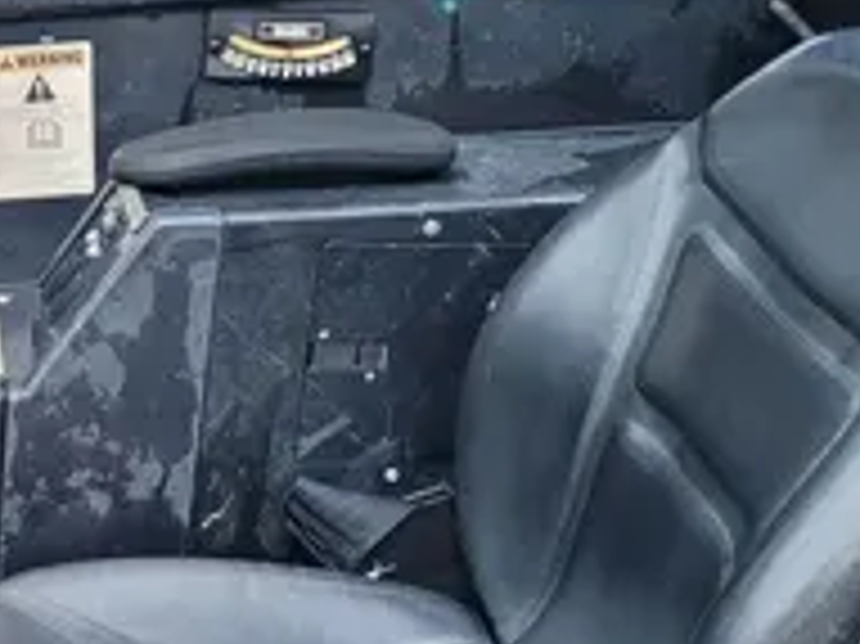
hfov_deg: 24.1
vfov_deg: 19.2
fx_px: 1862
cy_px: 610
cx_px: -113
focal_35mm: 75
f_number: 1.8
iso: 500
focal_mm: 5.4
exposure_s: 1/40
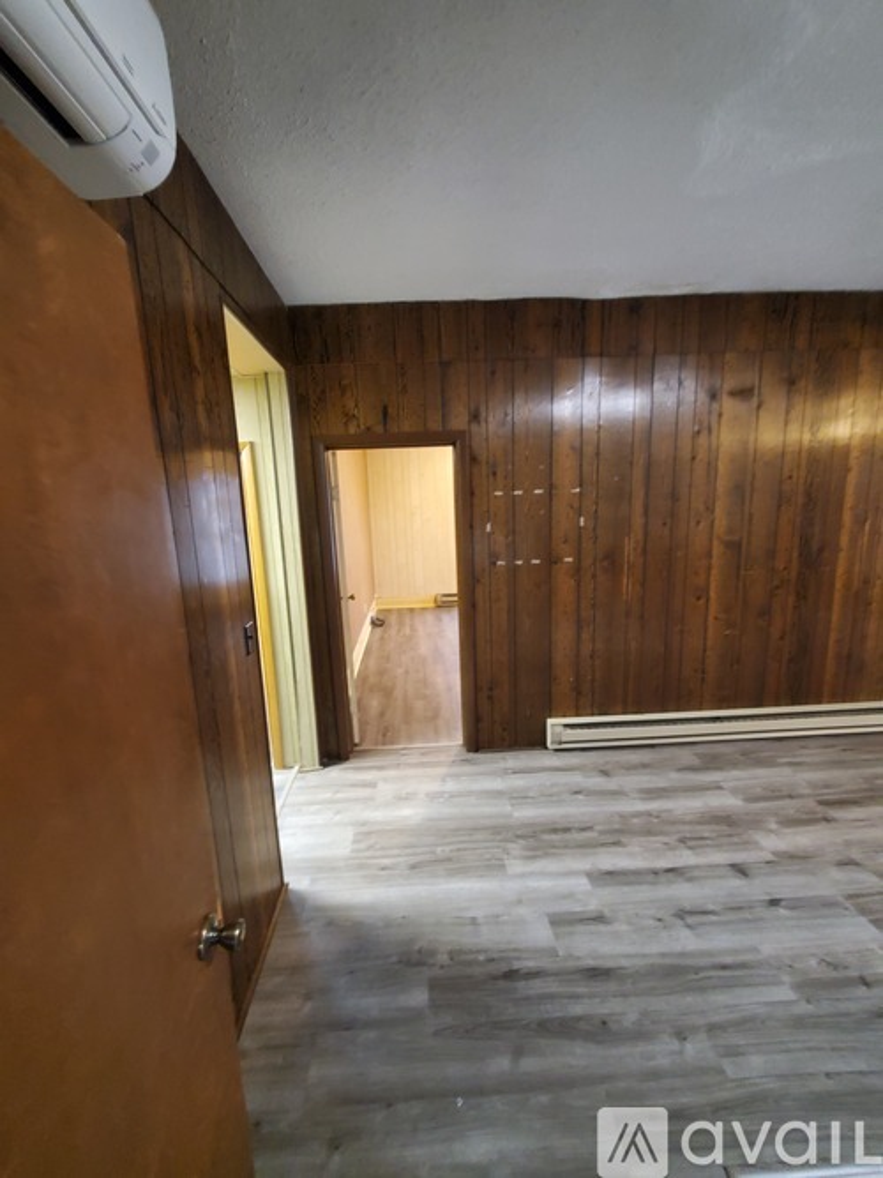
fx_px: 442
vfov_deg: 106.2
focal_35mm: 13
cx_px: 442
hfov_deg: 89.9
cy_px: 589
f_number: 2.2
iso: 1000
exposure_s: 1/24
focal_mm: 1.8
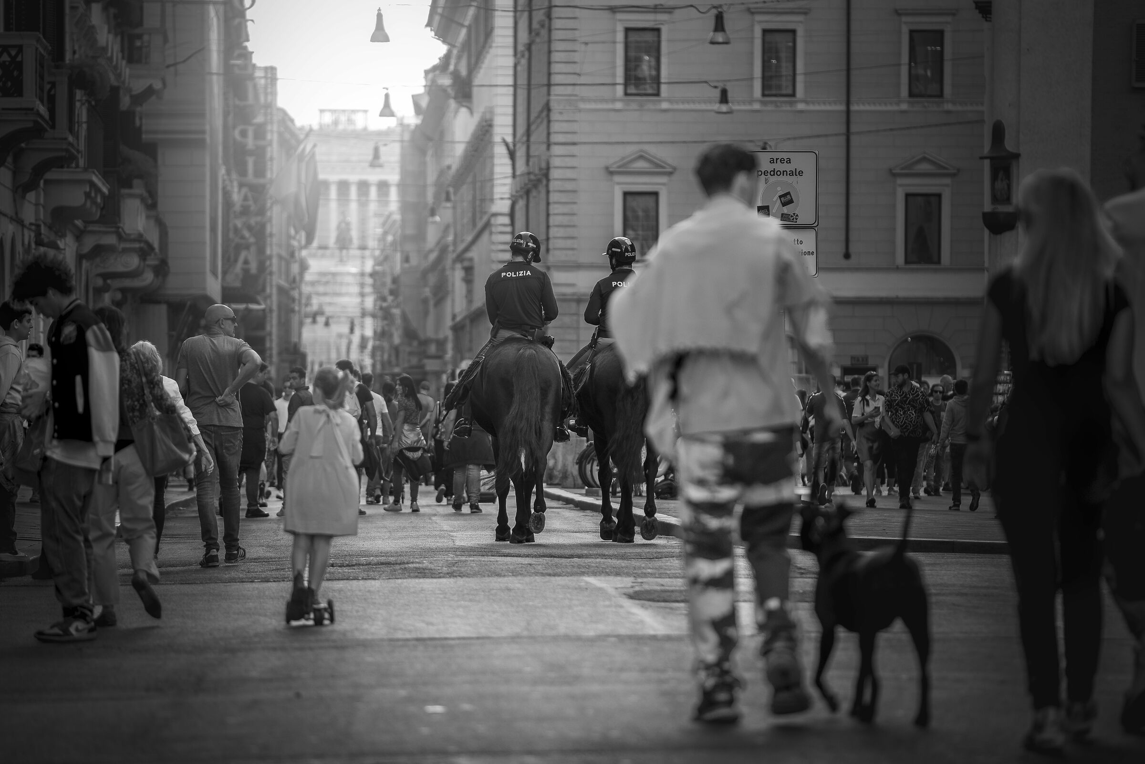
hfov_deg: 9.8
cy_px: 382
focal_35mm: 210
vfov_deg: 6.5
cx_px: 572
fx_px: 6679
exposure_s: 1/300
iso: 200
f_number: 2.8
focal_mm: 140
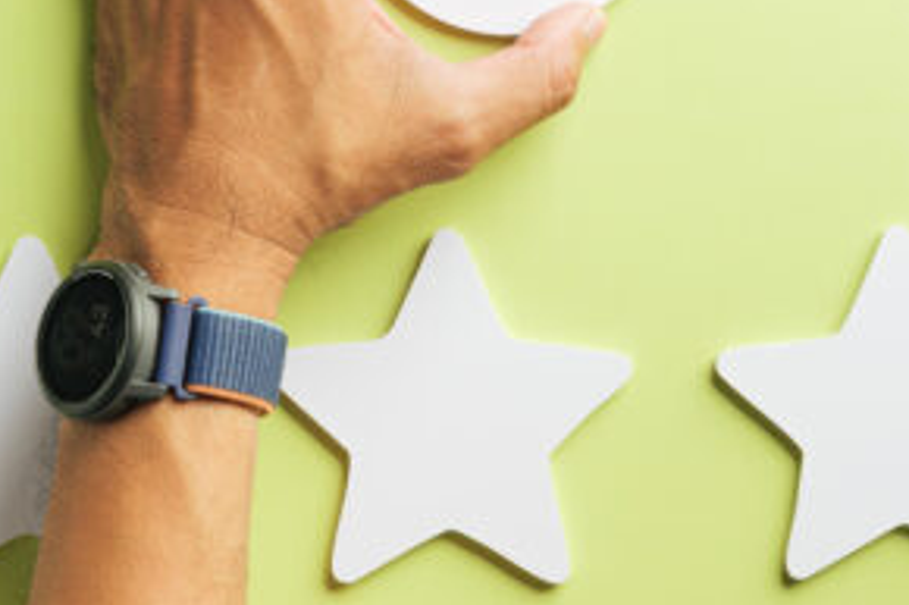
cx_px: 464
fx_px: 2473
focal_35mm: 98
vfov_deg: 13.9
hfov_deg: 20.8
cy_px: 188
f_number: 8
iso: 100
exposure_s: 1/125
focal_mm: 37
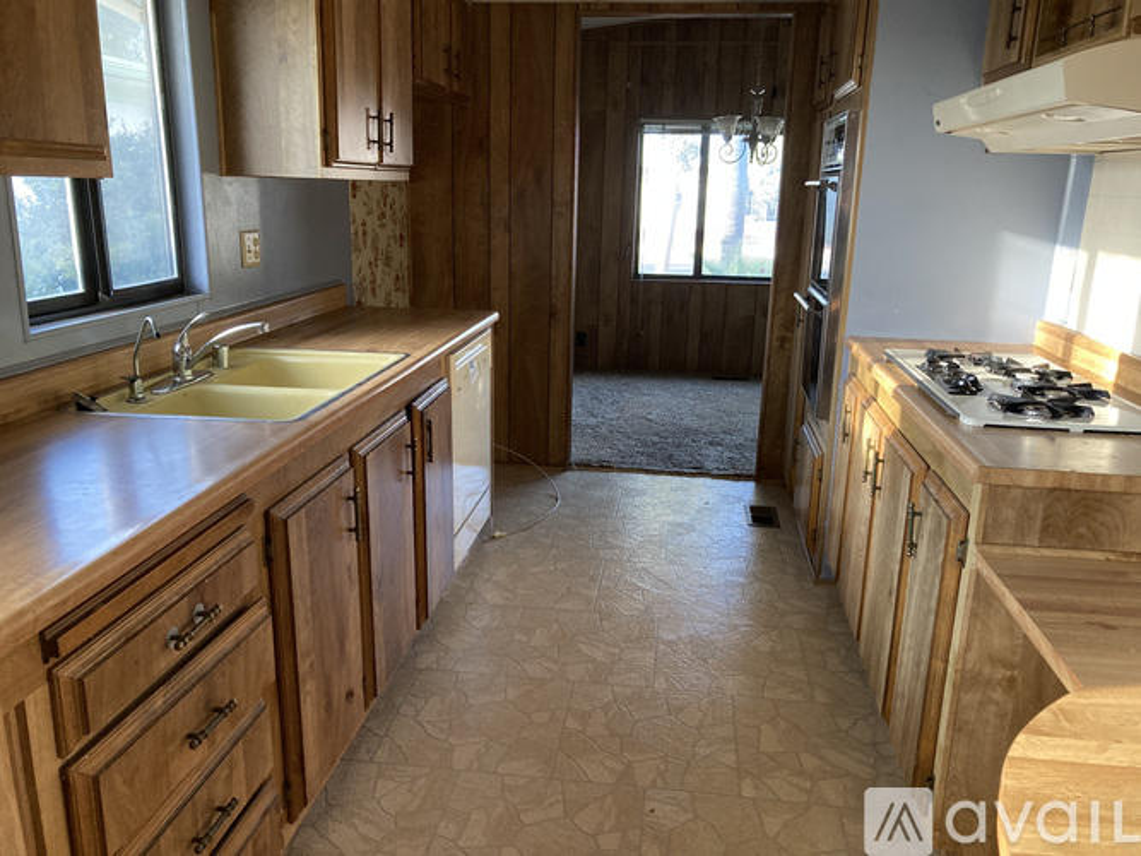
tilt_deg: -13.8
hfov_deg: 63.5
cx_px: 570
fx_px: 923
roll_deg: -2.1
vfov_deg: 49.7
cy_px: 428
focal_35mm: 28
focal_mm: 3.99
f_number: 1.8
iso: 160
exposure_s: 1/60
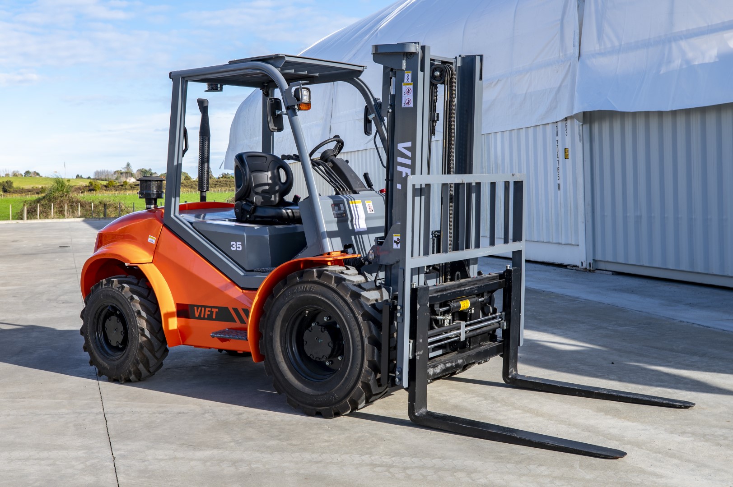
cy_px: 244
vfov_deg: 37.8
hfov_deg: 54.5
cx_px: 366
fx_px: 712
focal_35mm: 35
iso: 100
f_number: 6.3
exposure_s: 1/320
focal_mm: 35
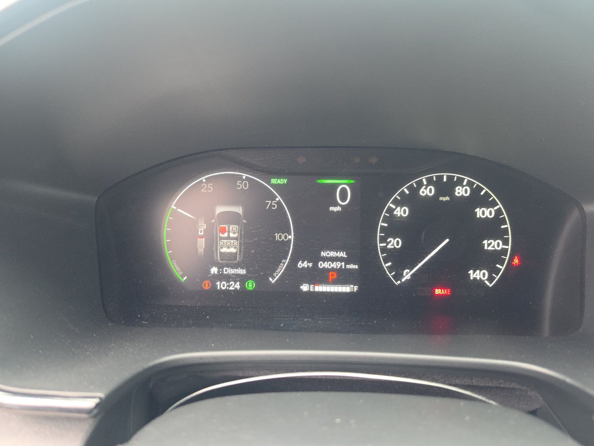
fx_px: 395
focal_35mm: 23
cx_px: 297
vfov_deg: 58.9
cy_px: 223
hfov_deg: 73.9
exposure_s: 1/59
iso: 192
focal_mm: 6.5
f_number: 1.4
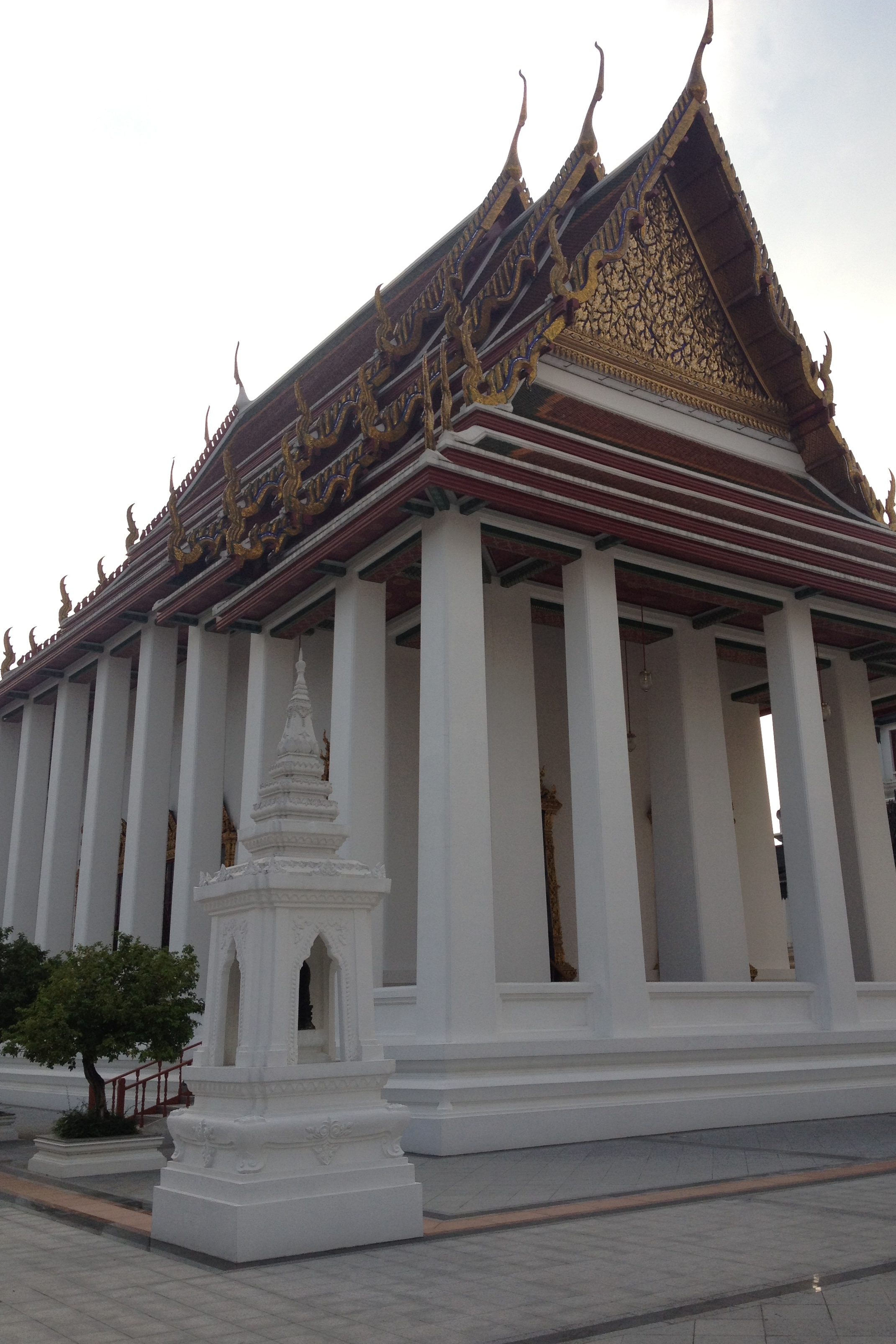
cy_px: 675
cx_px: 506
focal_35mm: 37
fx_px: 1381
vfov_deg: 51.9
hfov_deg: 35.9
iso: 64
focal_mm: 4.28
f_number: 2.4
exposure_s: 1/1062
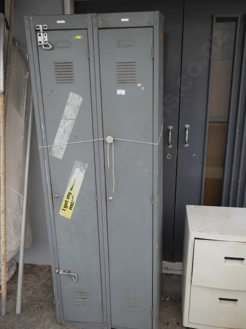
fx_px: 303
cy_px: 164
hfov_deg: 44.2
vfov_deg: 56.8
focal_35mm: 32
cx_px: 123
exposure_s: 1/125
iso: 200
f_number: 3.6
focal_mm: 16
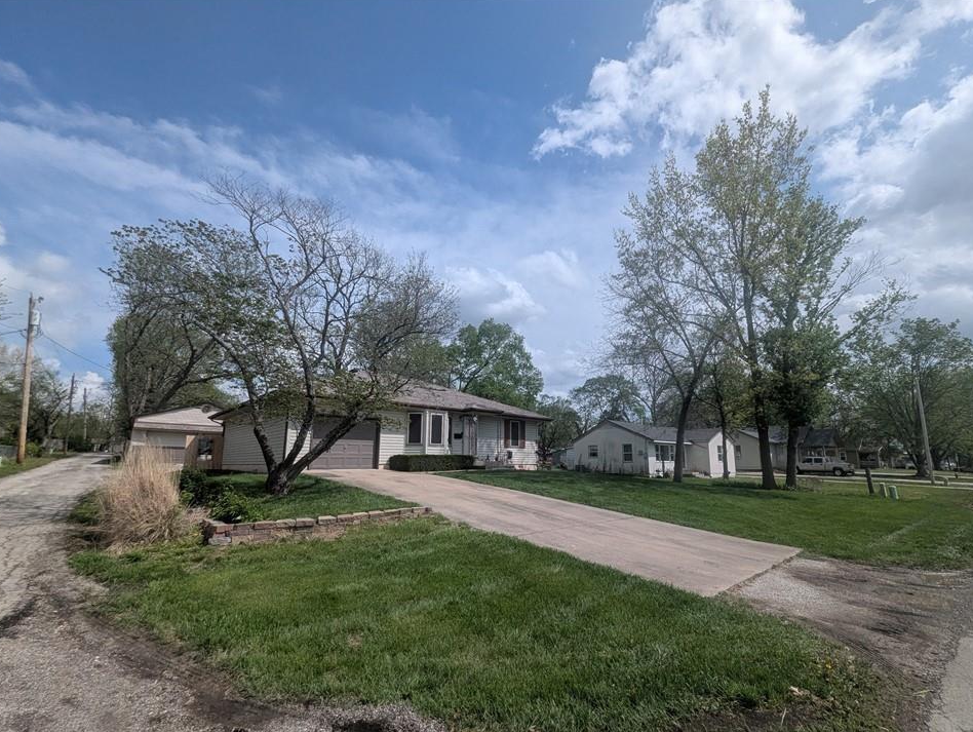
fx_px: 394
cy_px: 388
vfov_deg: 85.7
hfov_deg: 101.9
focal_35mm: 14
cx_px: 509
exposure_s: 1/3268
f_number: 2.2
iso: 46
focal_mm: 1.95
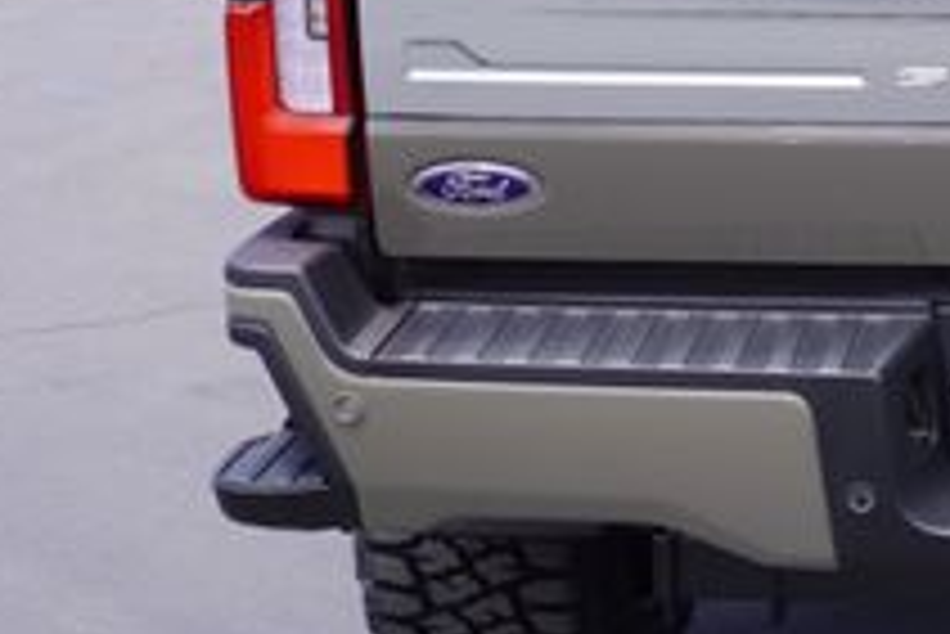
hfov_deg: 20.1
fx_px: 2522
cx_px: 1121
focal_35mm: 96
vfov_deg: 14.2
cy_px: 103
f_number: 8
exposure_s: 1/125
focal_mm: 21
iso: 100
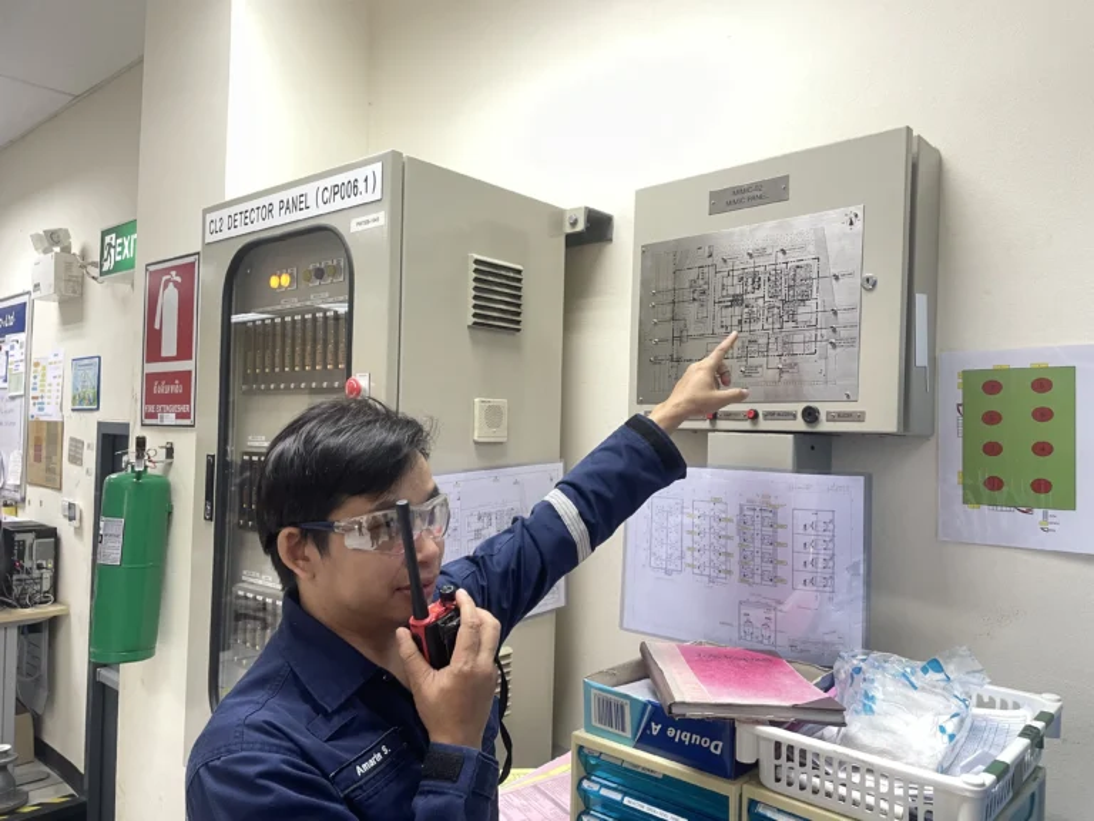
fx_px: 822
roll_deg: -1.0
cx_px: 547
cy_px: 410
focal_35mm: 26
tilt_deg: +2.6
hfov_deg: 67.3
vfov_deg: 53.1
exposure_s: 1/50
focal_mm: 4.2
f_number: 1.6
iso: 100
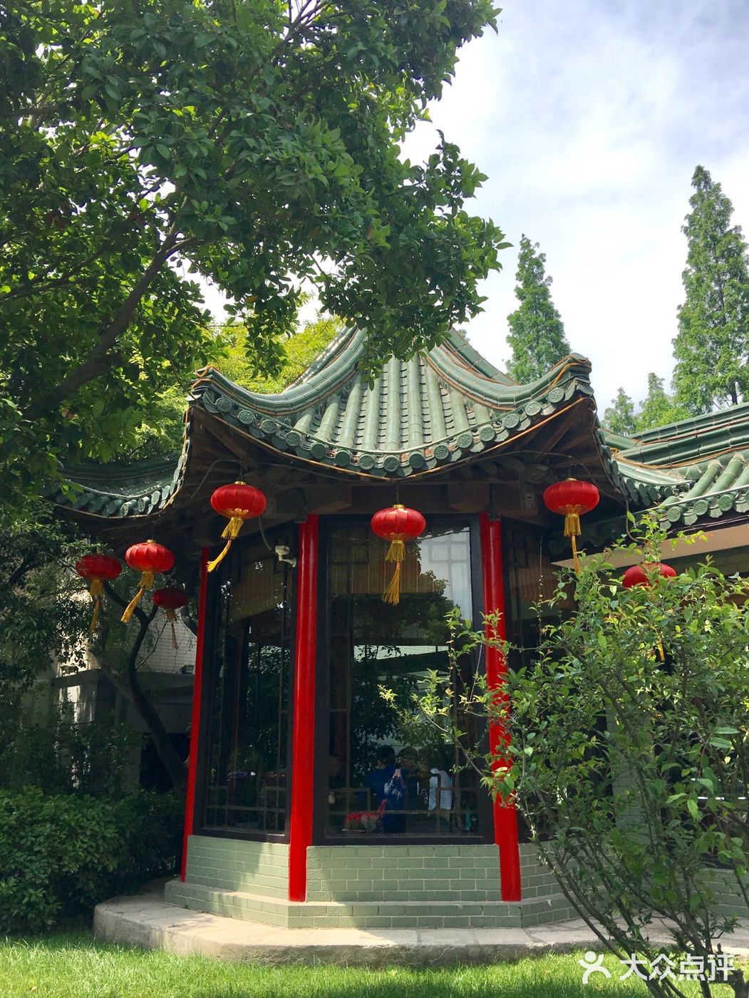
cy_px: 499
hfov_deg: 48.3
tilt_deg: +18.3
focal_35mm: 29
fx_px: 836
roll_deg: +1.5
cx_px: 374
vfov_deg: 61.6
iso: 25
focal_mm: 4.15
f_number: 2.2
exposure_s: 1/1131
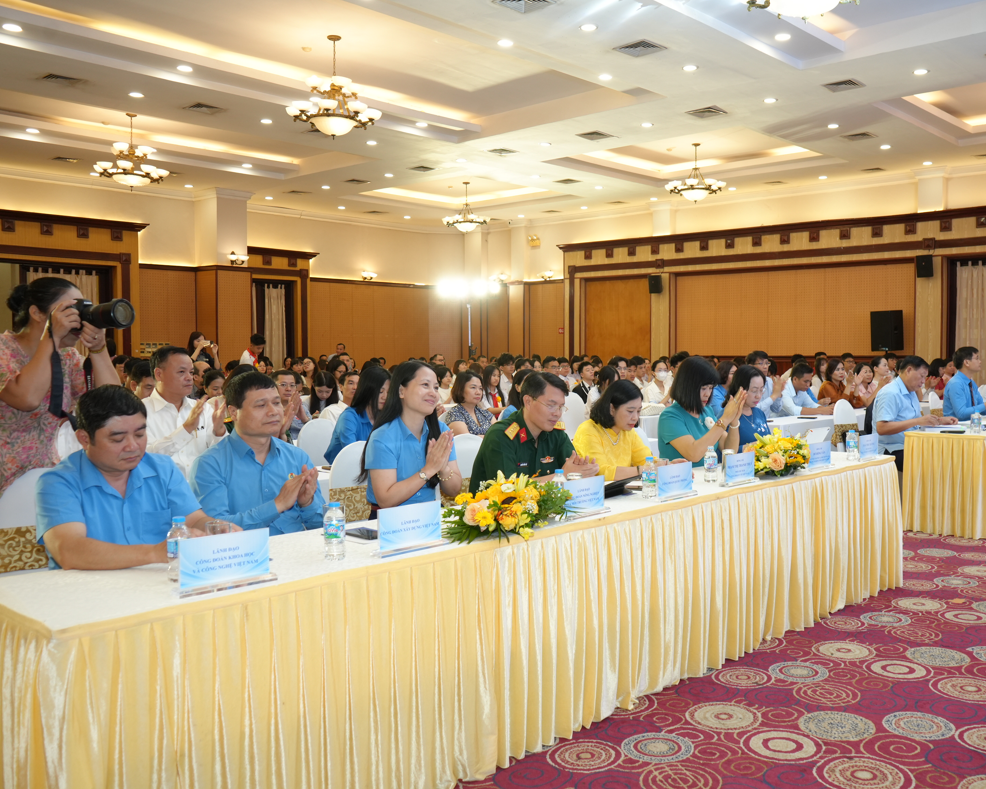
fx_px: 963
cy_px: 393
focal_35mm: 33
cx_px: 594
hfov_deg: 53.8
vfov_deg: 44.5
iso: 1000
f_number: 5.6
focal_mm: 29
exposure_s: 1/80
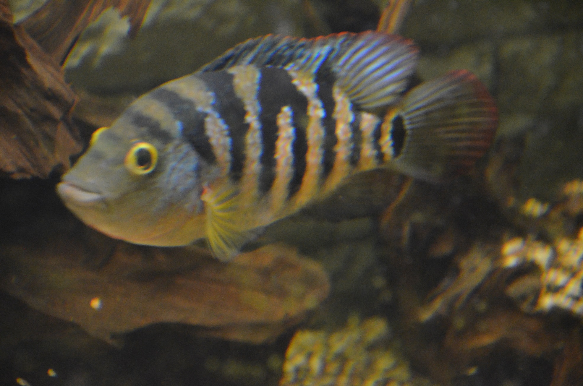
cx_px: 292
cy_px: 193
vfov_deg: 6.5
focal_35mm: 210
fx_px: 3394
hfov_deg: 9.8
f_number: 6
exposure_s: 1/50
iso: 3200
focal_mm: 140
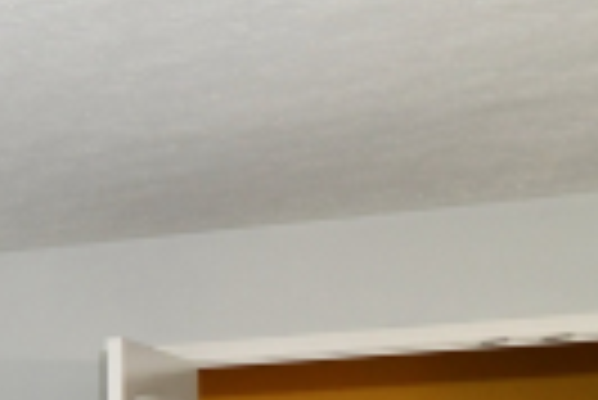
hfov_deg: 13.0
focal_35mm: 79
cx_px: -1034
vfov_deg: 15.7
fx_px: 1314
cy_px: 634
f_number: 6.3
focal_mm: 14
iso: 640
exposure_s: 1/60
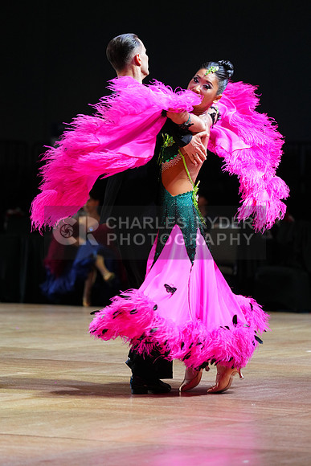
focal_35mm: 182
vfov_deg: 11.3
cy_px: 233
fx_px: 2357
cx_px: 156
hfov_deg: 7.5
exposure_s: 1/320
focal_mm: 182
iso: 2500
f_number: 4
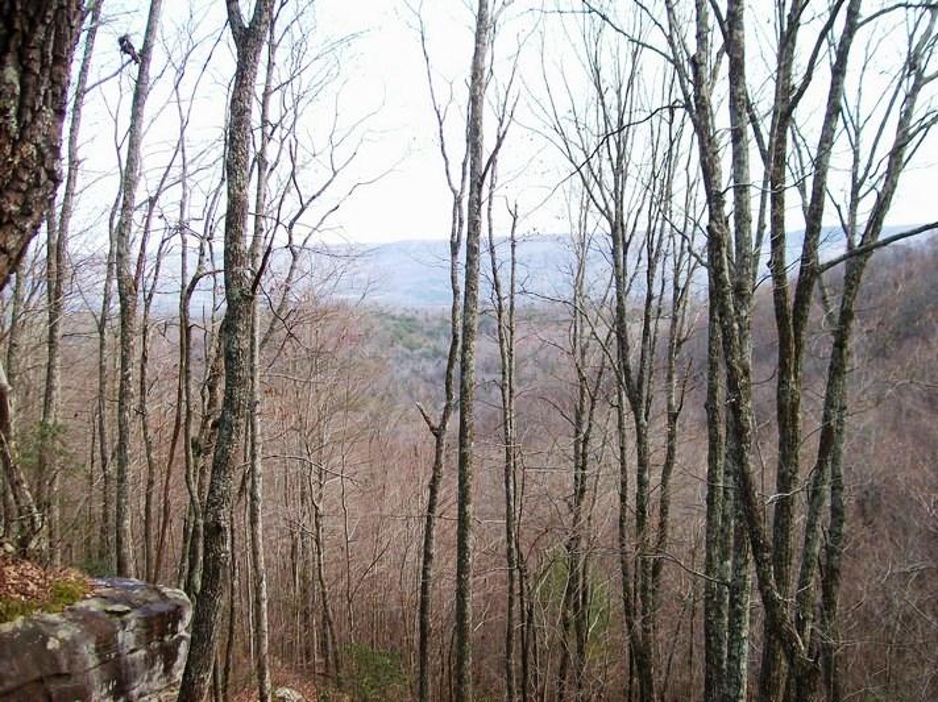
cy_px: 351
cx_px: 469
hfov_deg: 51.4
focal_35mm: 36
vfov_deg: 39.6
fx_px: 975
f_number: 2.7
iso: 80
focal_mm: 6
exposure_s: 1/194
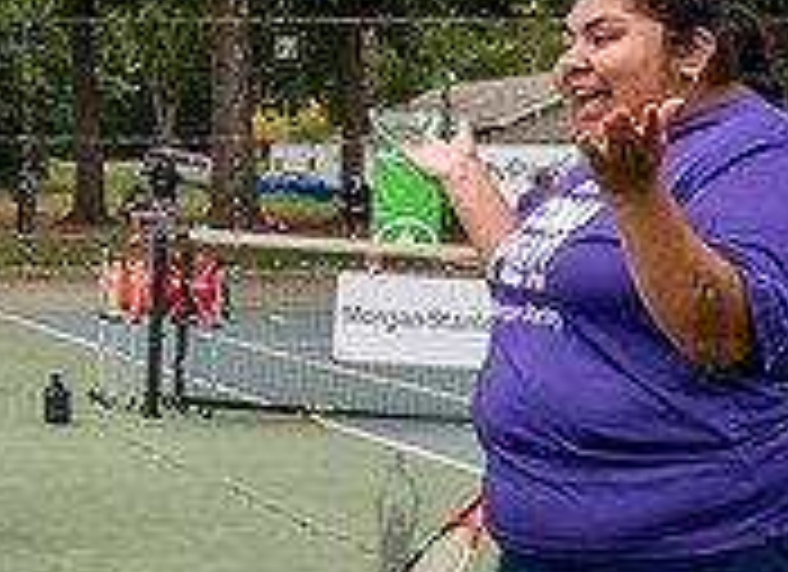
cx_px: -377
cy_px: 278
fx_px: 2025
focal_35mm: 90
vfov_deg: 16.1
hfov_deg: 19.4
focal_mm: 24
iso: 1600
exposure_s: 1/2500
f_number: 5
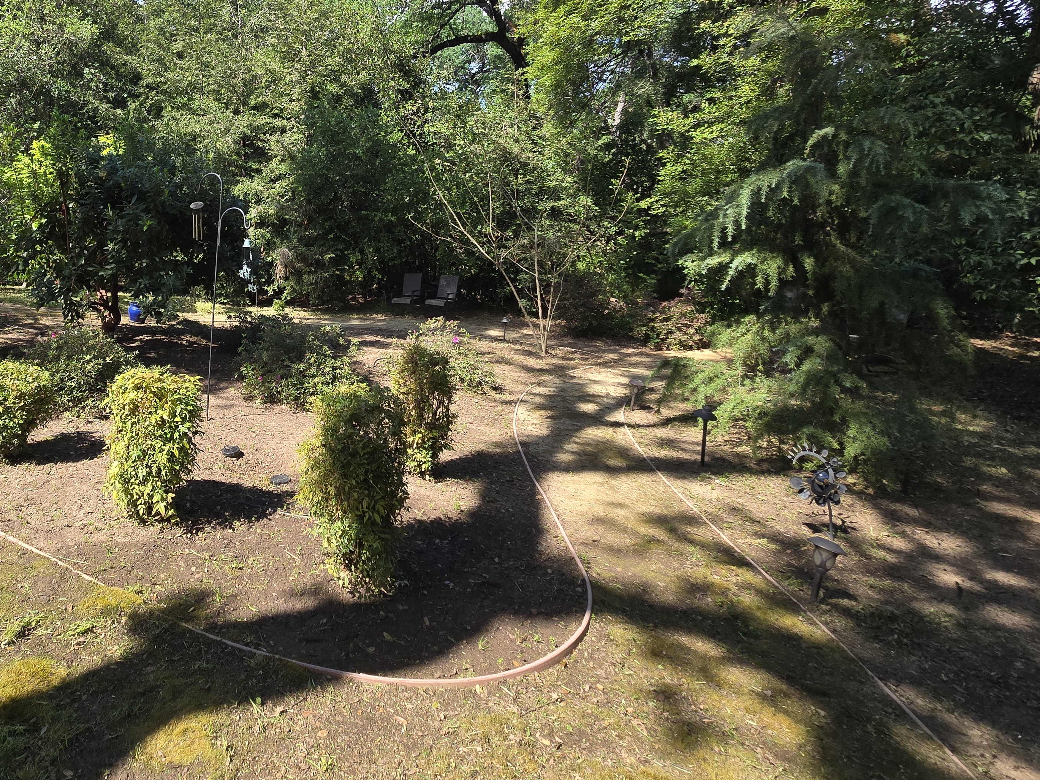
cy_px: 240
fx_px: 571
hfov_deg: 79.3
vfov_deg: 66.2
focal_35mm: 19
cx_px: 282
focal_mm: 2.2
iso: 50
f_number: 2.2
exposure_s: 1/838
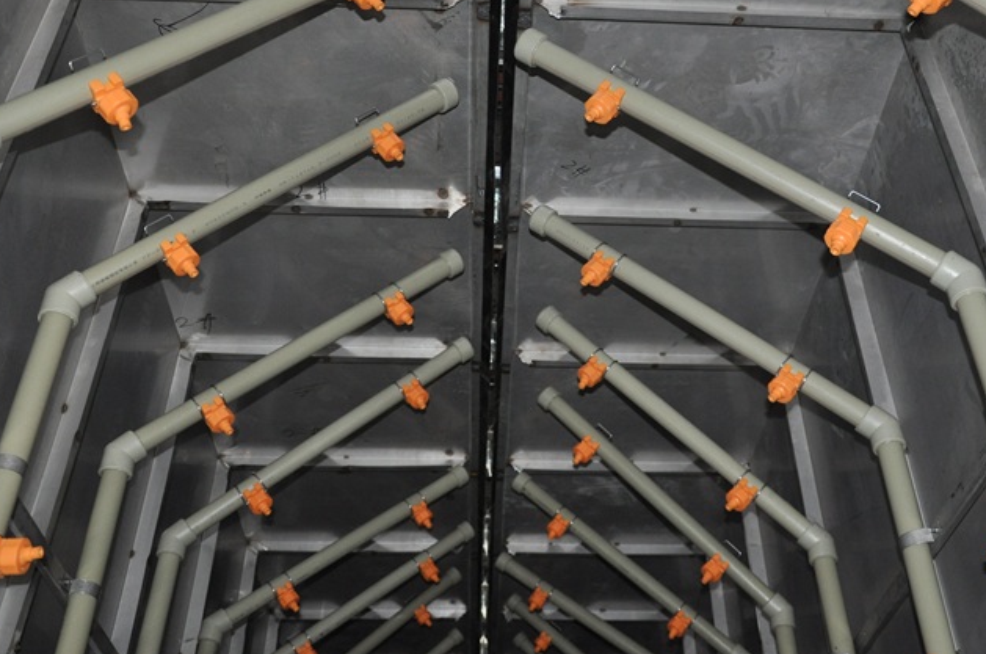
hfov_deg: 46.3
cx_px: 578
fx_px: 1148
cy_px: 241
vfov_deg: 31.6
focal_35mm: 42
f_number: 3.8
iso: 800
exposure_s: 1/60
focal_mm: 22
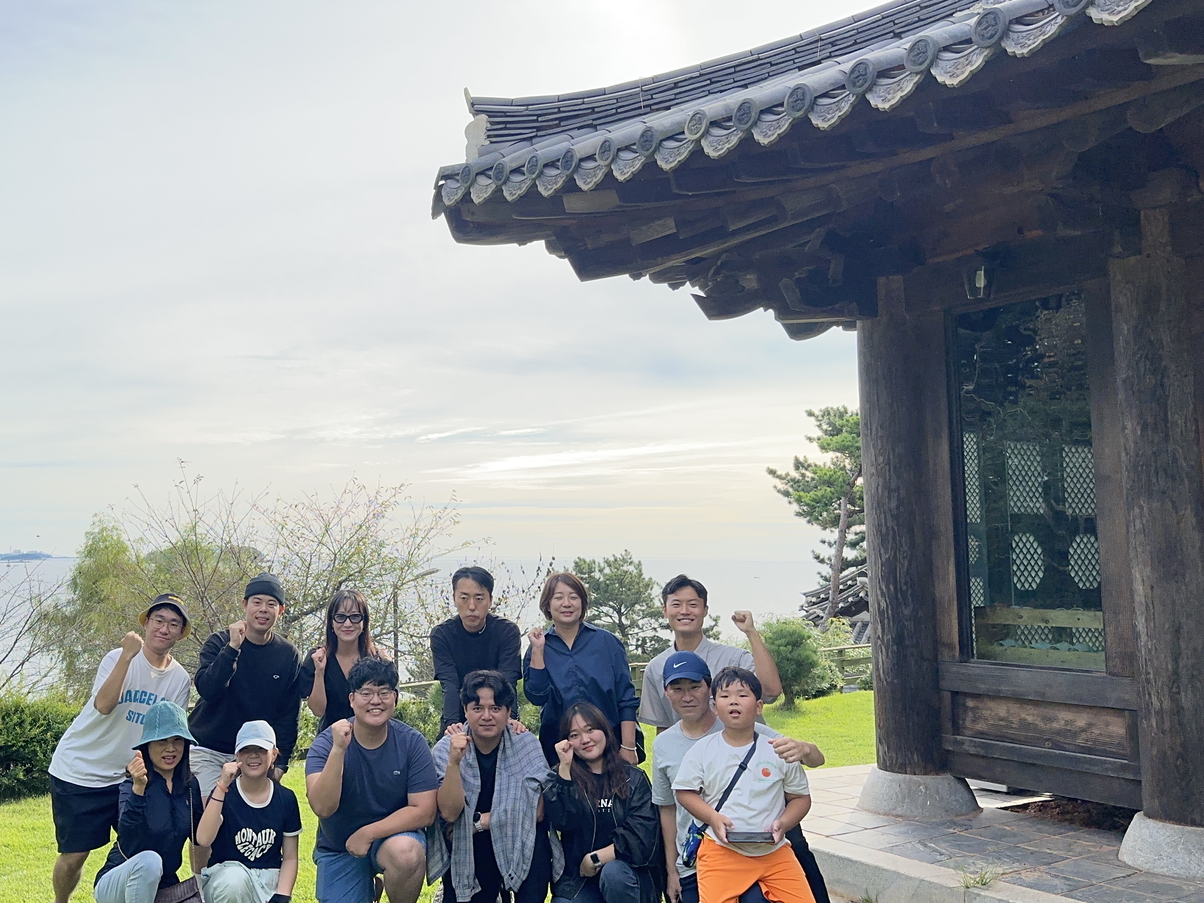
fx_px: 1183
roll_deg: +0.2
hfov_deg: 52.6
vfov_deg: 41.8
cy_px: 439
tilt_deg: +5.0
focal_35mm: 34
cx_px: 371
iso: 80
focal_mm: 6.86
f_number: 1.78
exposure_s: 1/1613
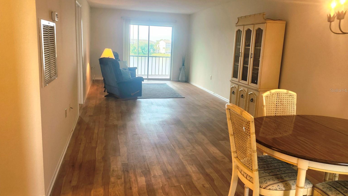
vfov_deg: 44.3
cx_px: 171
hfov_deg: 71.9
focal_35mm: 26
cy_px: 90
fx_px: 240
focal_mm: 5.54
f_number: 1.8
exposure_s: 1/120
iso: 200
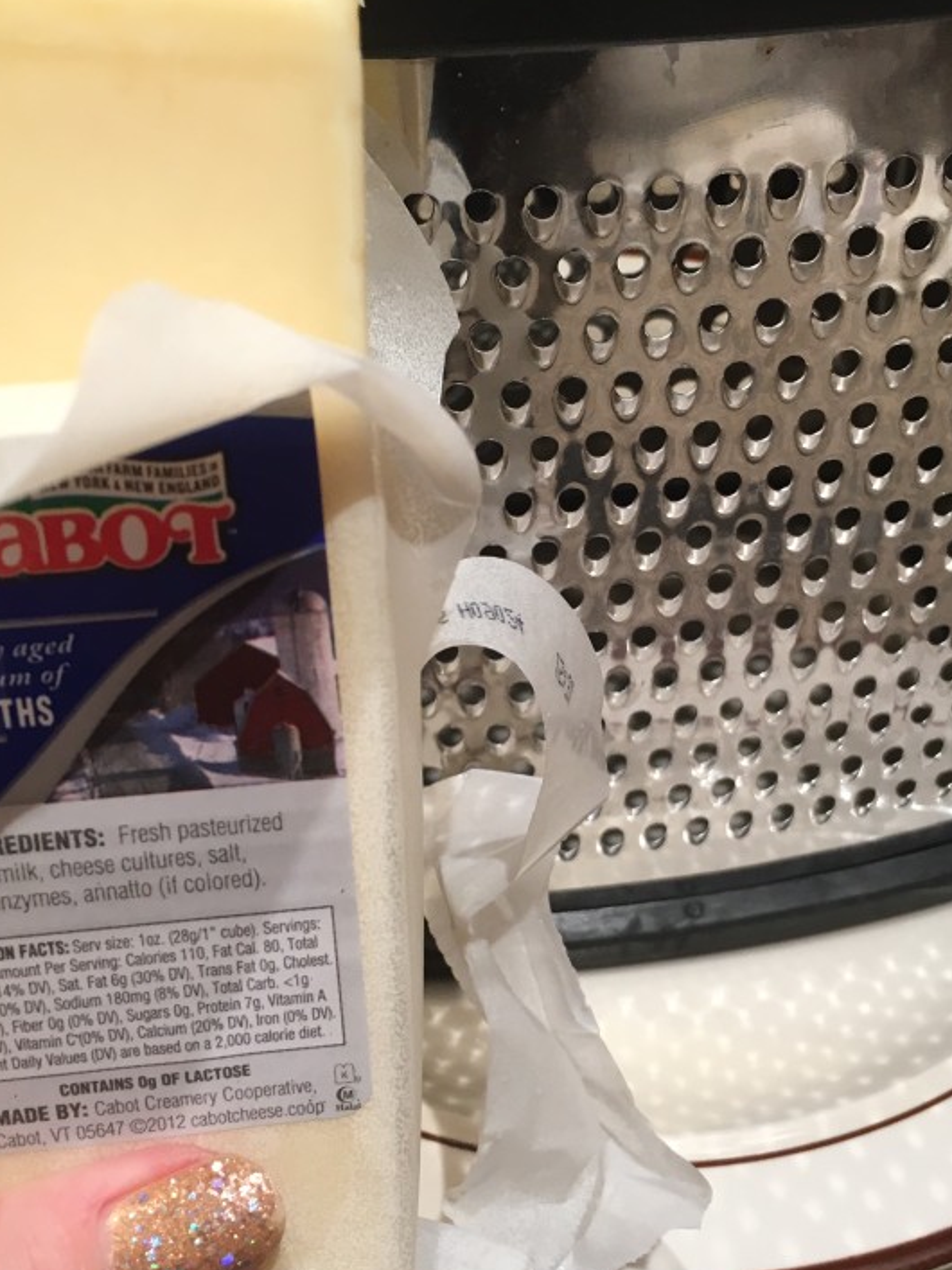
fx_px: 1541
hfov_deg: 34.3
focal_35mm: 42
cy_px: 607
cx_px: 524
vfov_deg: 44.8
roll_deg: +1.2
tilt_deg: -43.6
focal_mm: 4.15
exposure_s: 1/30
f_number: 2.2
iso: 80
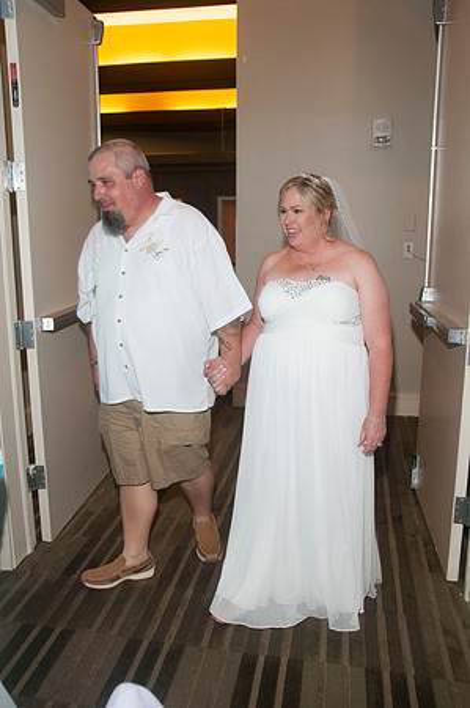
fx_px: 589
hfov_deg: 43.5
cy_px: 354
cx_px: 235
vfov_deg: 62.0
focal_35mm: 30
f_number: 5.6
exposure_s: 1/50
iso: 400
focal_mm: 20
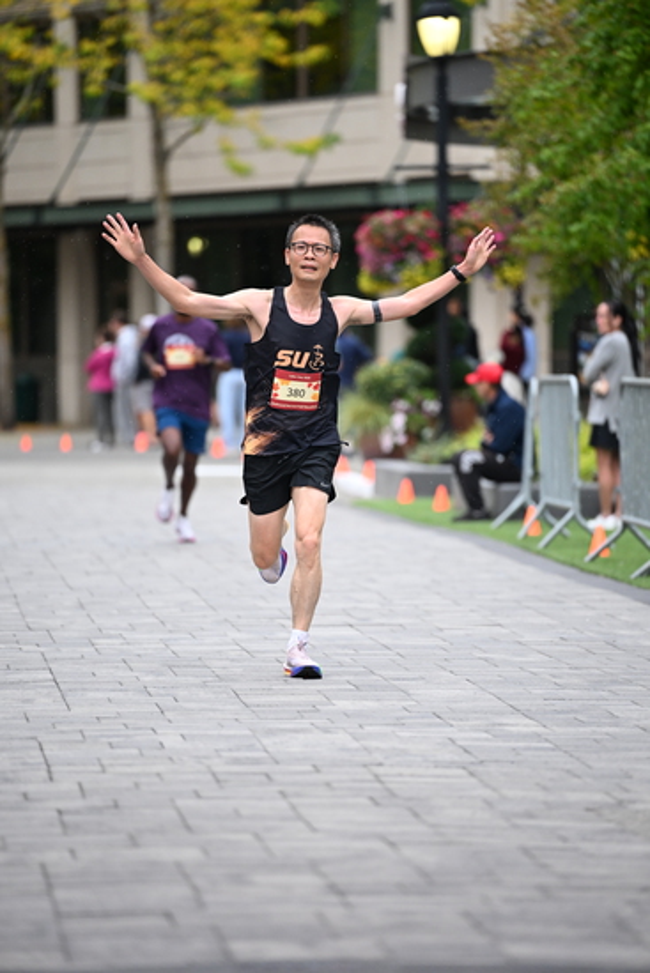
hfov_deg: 6.9
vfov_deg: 10.3
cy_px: 486
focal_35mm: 200
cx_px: 325
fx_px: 5413
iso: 1250
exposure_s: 1/1600
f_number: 2.8
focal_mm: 200
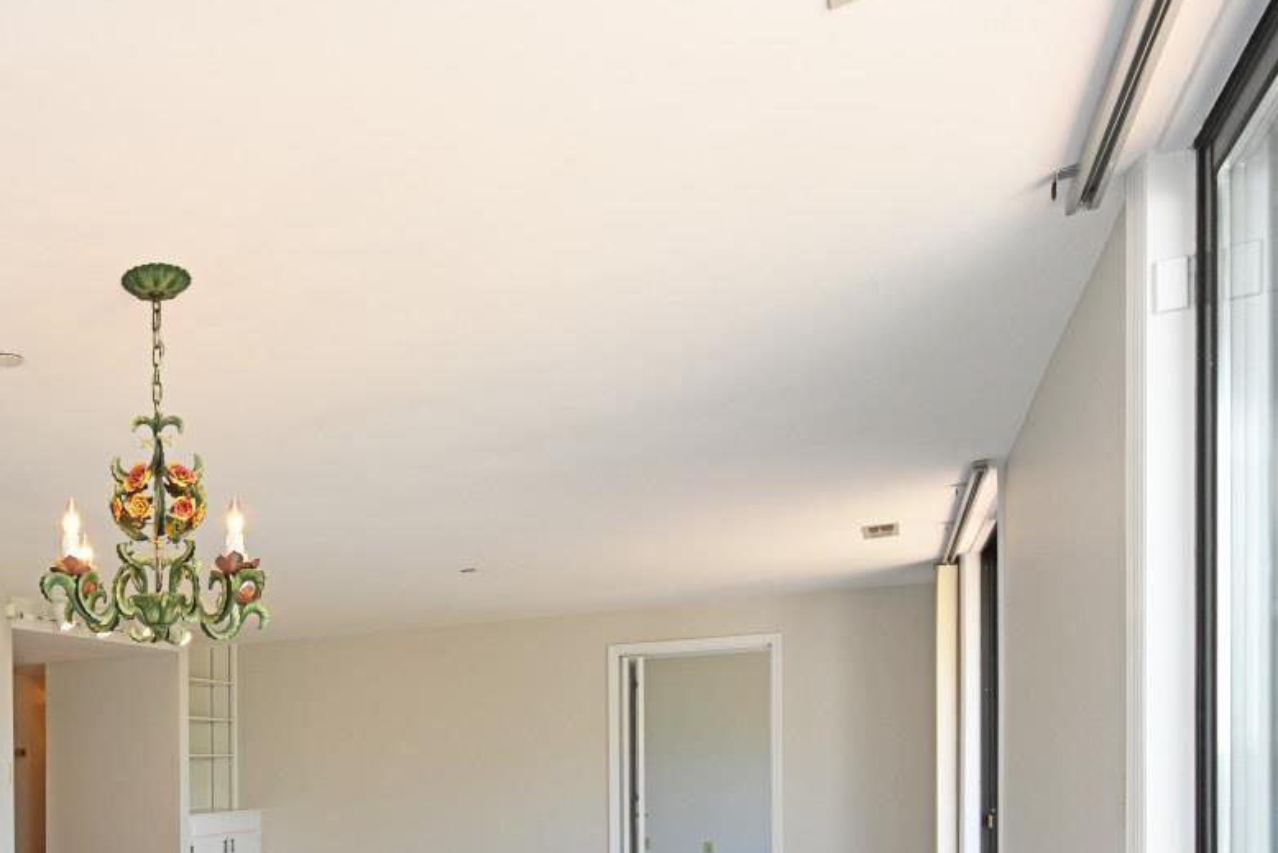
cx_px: 153
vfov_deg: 43.9
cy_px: 761
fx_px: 959
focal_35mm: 27
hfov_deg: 58.6
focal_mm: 14
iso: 200
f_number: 5.6
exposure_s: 1/125
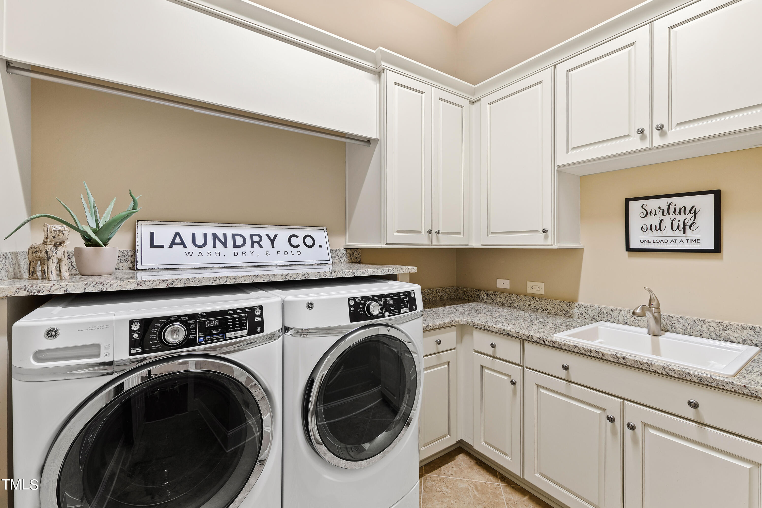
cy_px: 254
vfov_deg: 77.3
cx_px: 381
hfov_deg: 100.4
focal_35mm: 15
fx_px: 317
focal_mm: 10
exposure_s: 1.6
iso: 100
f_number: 9
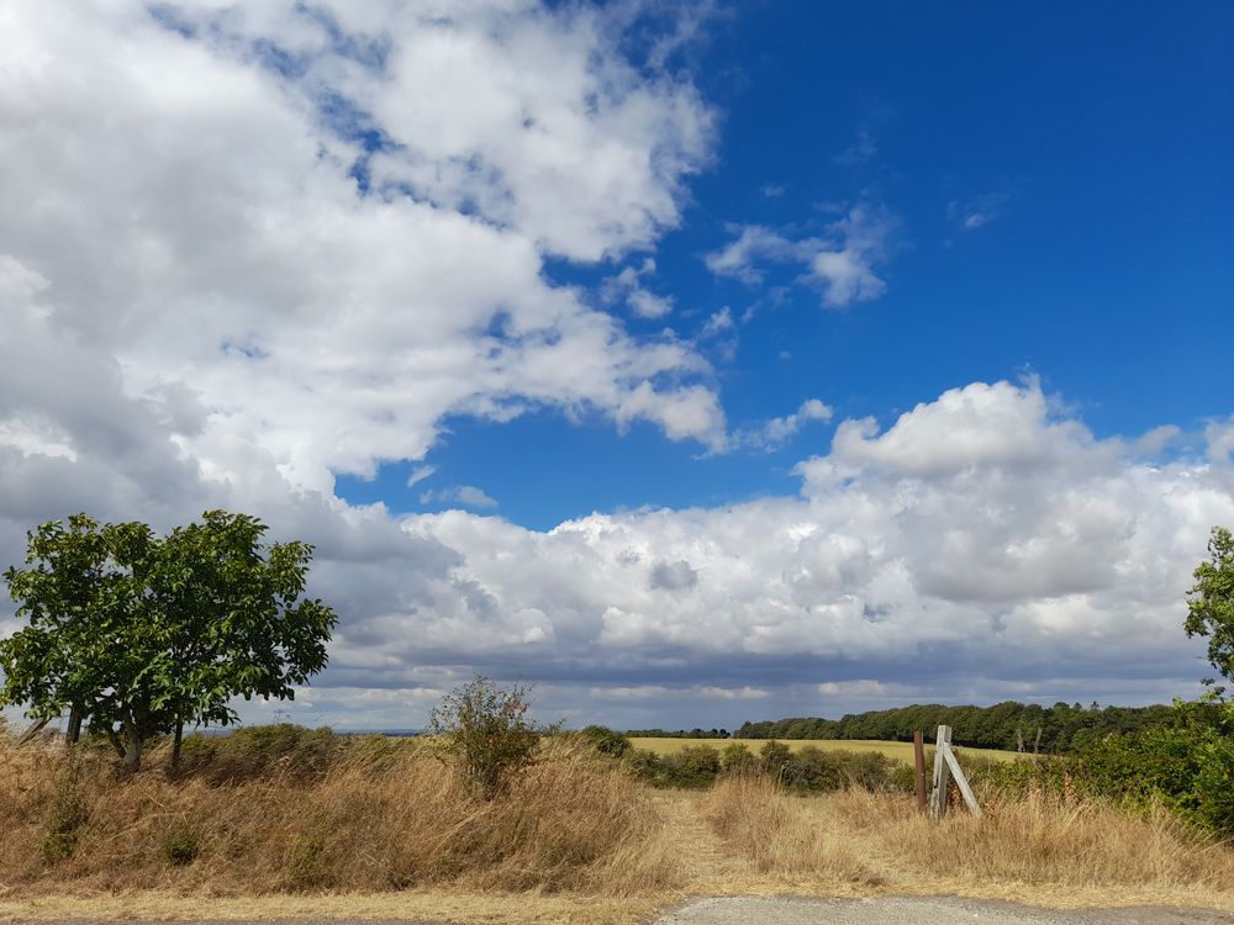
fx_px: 891
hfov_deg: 69.4
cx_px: 617
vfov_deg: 54.9
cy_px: 462
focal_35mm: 25
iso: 20
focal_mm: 4.6
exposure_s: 1/1299
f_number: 2
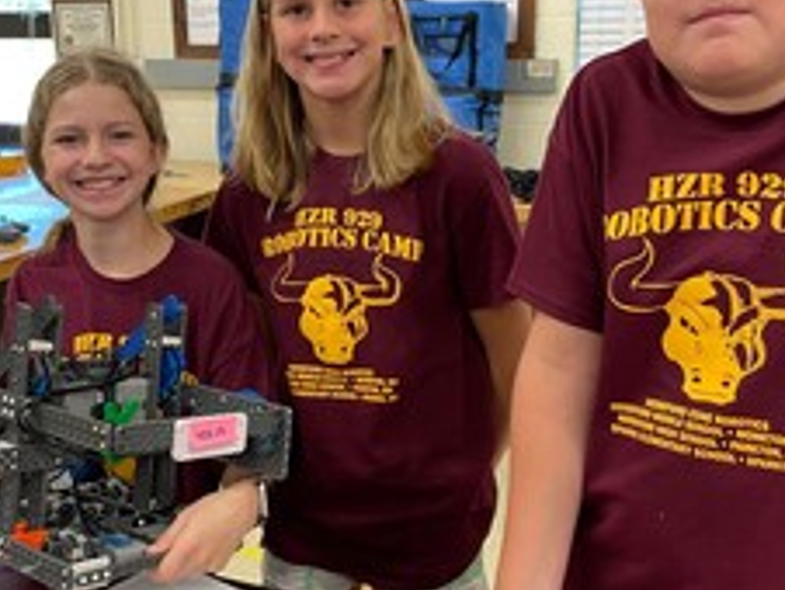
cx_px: 340
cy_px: 250
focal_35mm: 46
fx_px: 1044
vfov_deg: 31.5
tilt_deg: -13.0
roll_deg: +1.6
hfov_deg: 41.1
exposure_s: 1/60
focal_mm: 4.2
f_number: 1.6
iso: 100
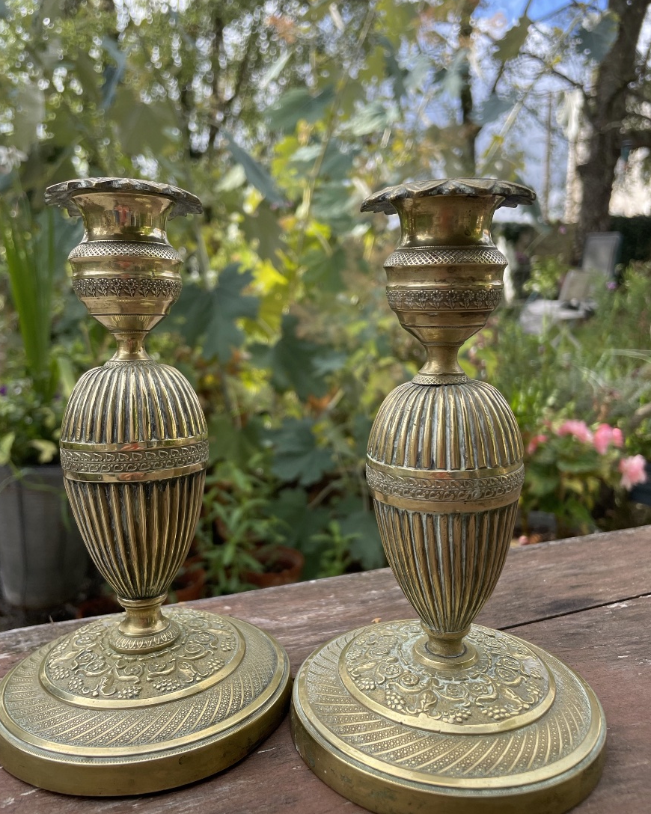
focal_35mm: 28
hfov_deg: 51.5
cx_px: 317
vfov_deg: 62.2
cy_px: 426
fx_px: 675
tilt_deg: -10.6
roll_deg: +1.8
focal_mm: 4.2
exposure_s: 1/764
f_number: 1.6
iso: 32
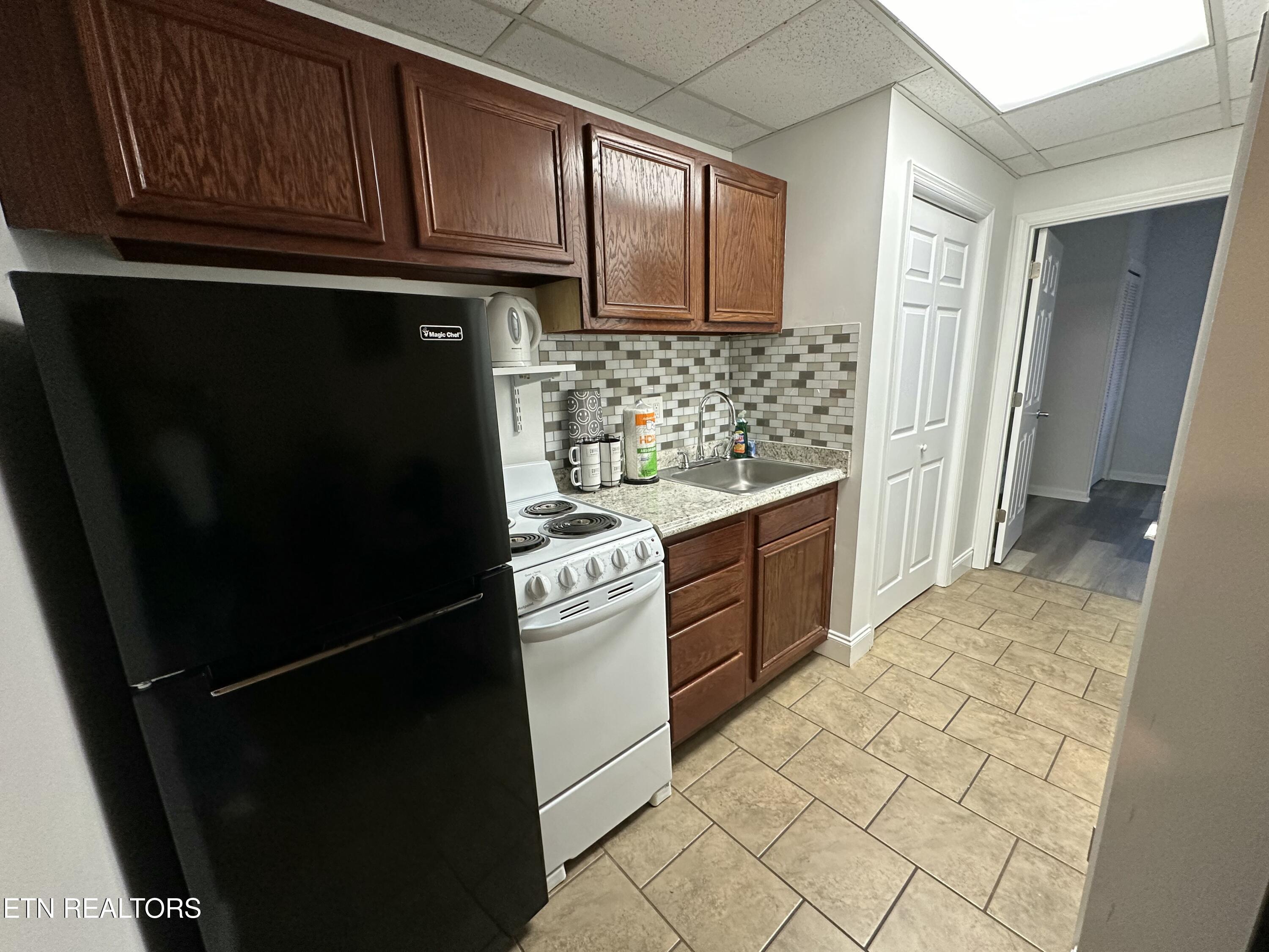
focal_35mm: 14
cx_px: 634
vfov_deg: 85.7
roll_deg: +1.4
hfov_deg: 102.1
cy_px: 476
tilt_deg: -12.2
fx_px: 513
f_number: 2.2
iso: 320
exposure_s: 1/120
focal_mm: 2.22
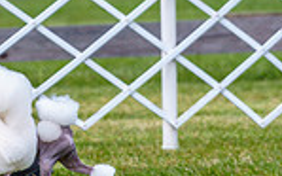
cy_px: -41
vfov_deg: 1.8
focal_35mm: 724
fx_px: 5562
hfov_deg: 2.9
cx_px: -47
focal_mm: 183
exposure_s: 1/500
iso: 200
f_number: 4
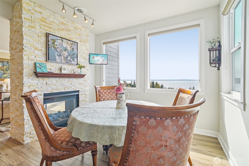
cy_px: 83
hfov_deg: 96.7
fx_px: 111
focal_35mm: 16
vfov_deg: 73.7
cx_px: 124
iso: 1600
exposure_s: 1/640
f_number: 8
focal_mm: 16
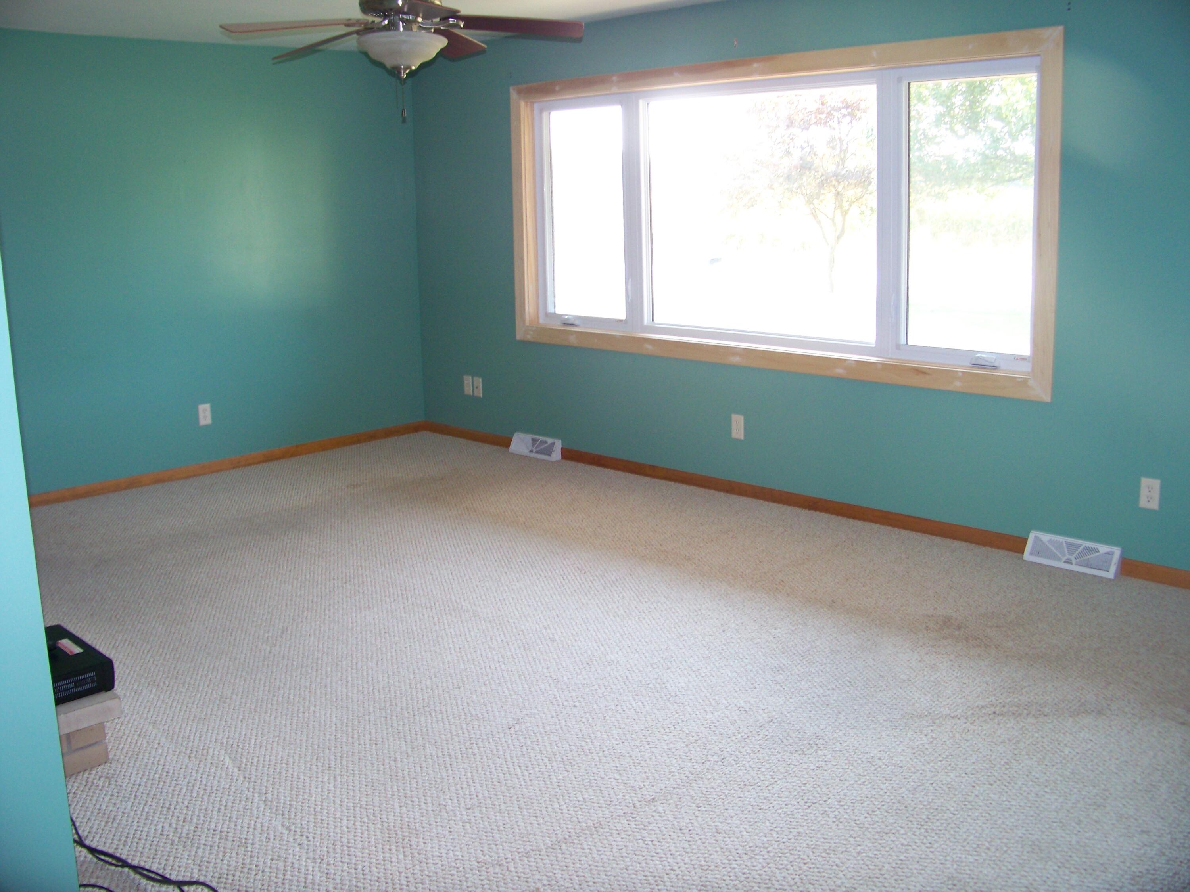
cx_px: 595
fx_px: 1134
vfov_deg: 42.9
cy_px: 446
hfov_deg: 55.4
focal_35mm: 33
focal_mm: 5.85
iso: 125
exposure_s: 1/30
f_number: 2.8
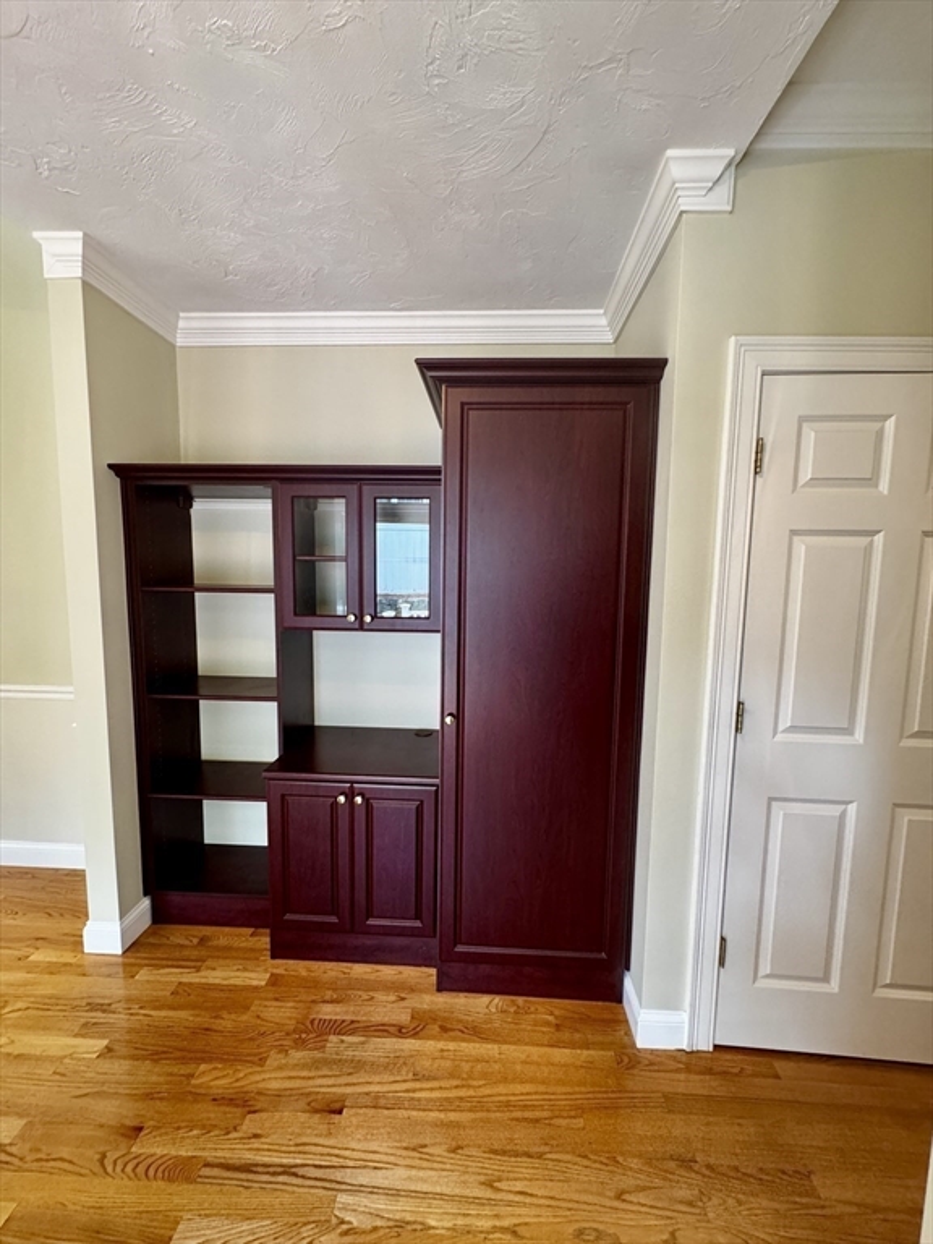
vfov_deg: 102.1
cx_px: 466
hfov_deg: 85.7
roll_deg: -0.9
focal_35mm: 14
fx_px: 503
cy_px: 622
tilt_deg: -6.0
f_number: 2.2
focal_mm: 2.22
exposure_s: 1/120
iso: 320
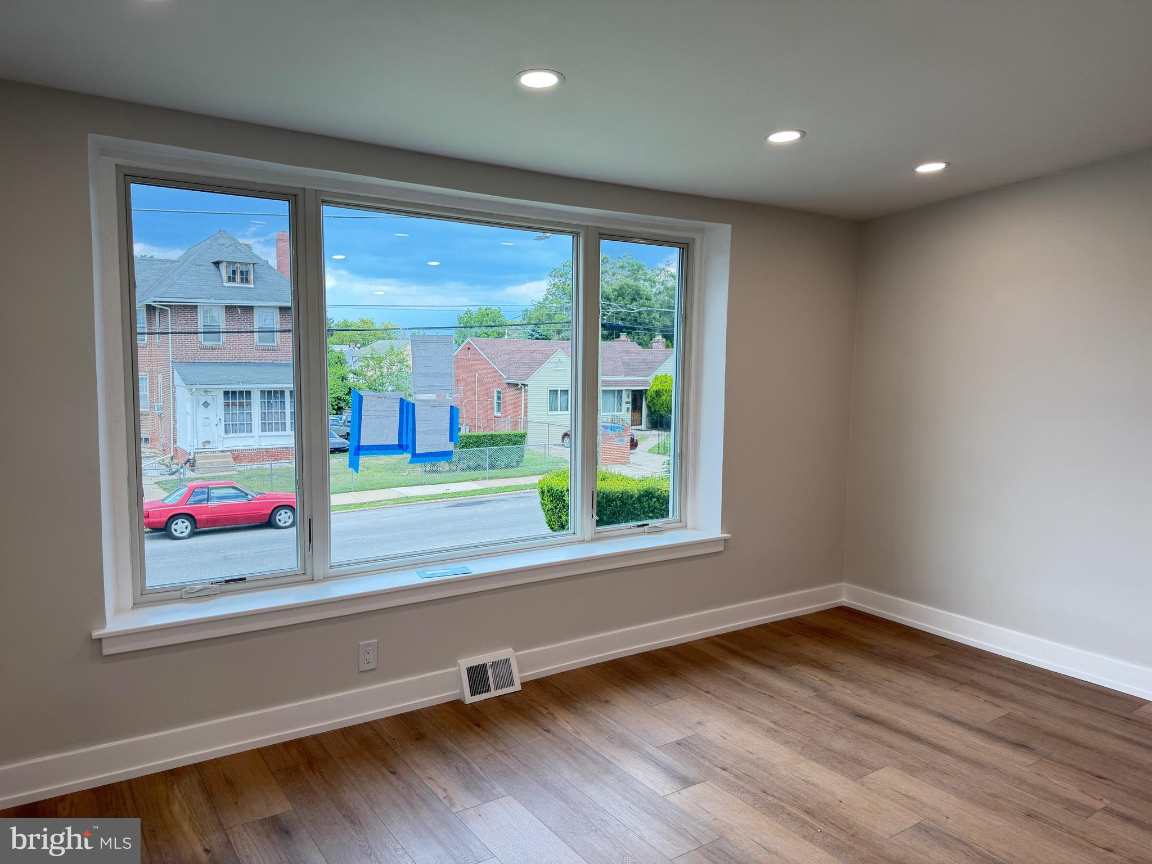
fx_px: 799
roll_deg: -0.7
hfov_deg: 71.6
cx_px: 576
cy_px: 432
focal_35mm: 24
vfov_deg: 56.8
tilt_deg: -6.6
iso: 80
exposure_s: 1/200
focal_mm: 6.76
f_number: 1.78
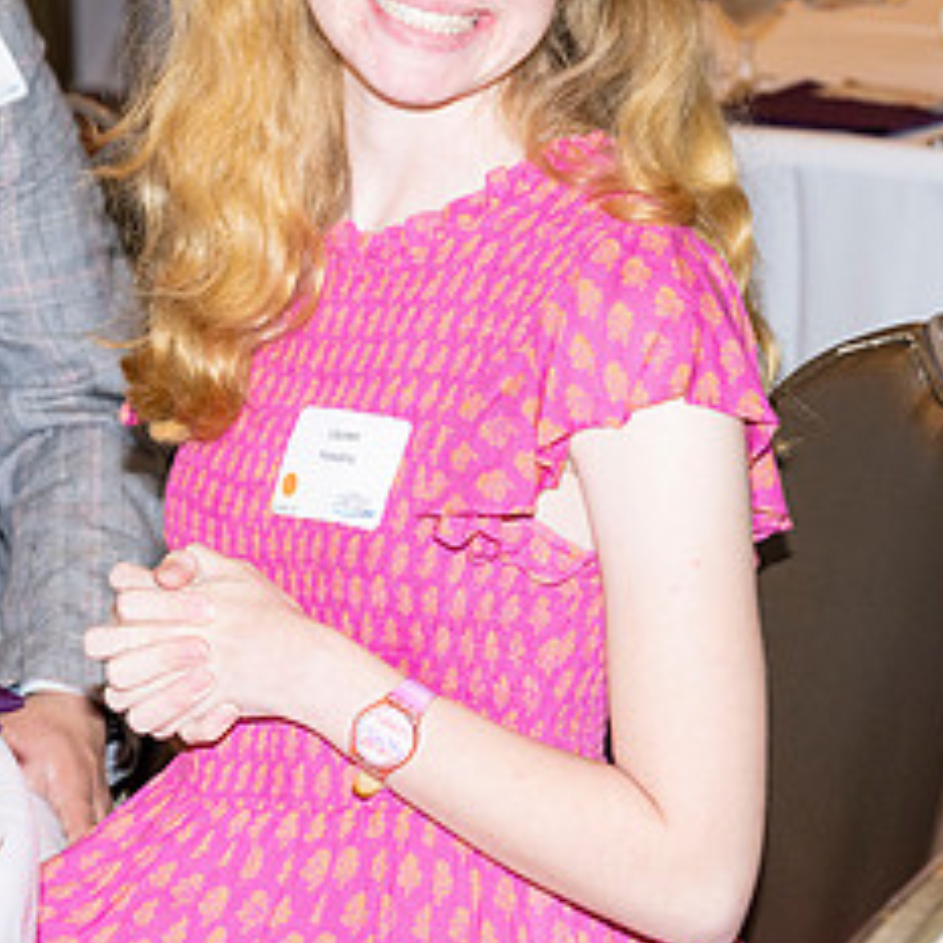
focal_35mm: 146
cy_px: 225
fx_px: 4500
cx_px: 255
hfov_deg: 11.9
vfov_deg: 11.9
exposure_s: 1/100
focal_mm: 69
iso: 1000
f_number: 5.6
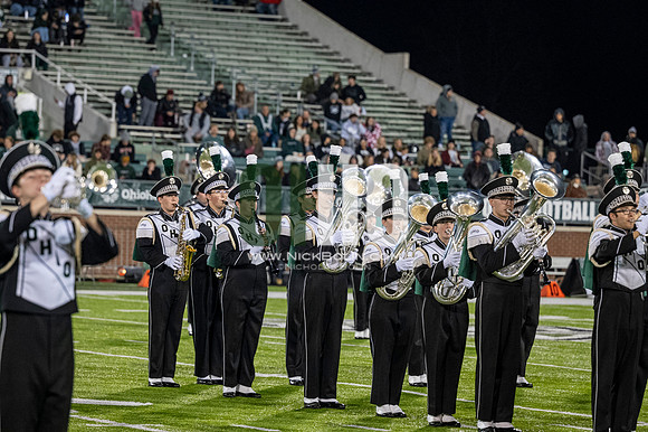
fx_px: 3094
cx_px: 324
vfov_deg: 8.0
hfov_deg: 12.0
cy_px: 216
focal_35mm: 172
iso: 1000
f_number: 2.8
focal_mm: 115
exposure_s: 1/500
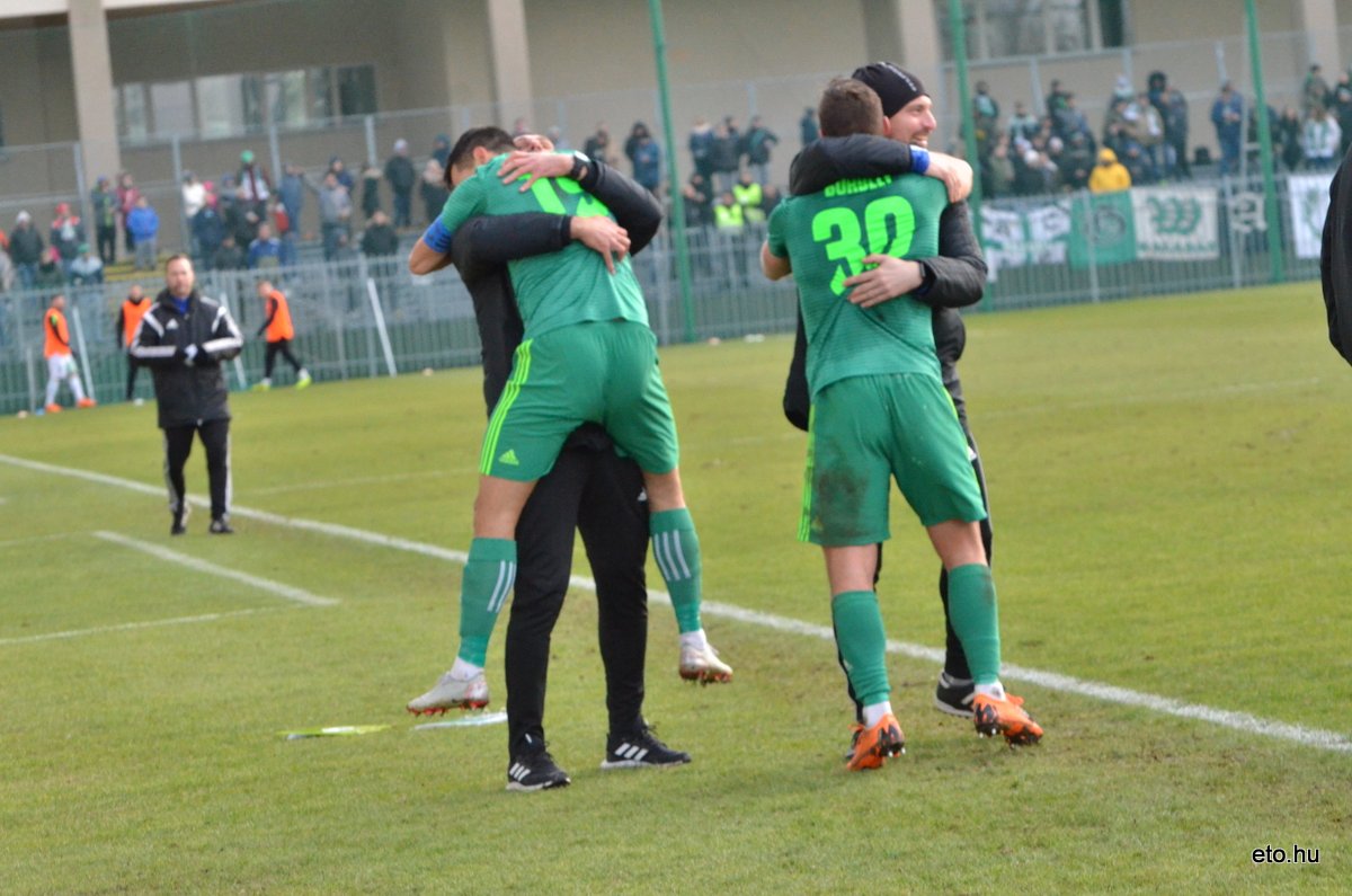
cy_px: 448
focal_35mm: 168
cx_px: 676
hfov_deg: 12.3
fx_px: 6297
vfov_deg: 8.1
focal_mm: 112
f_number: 8
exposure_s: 1/1000
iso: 3200
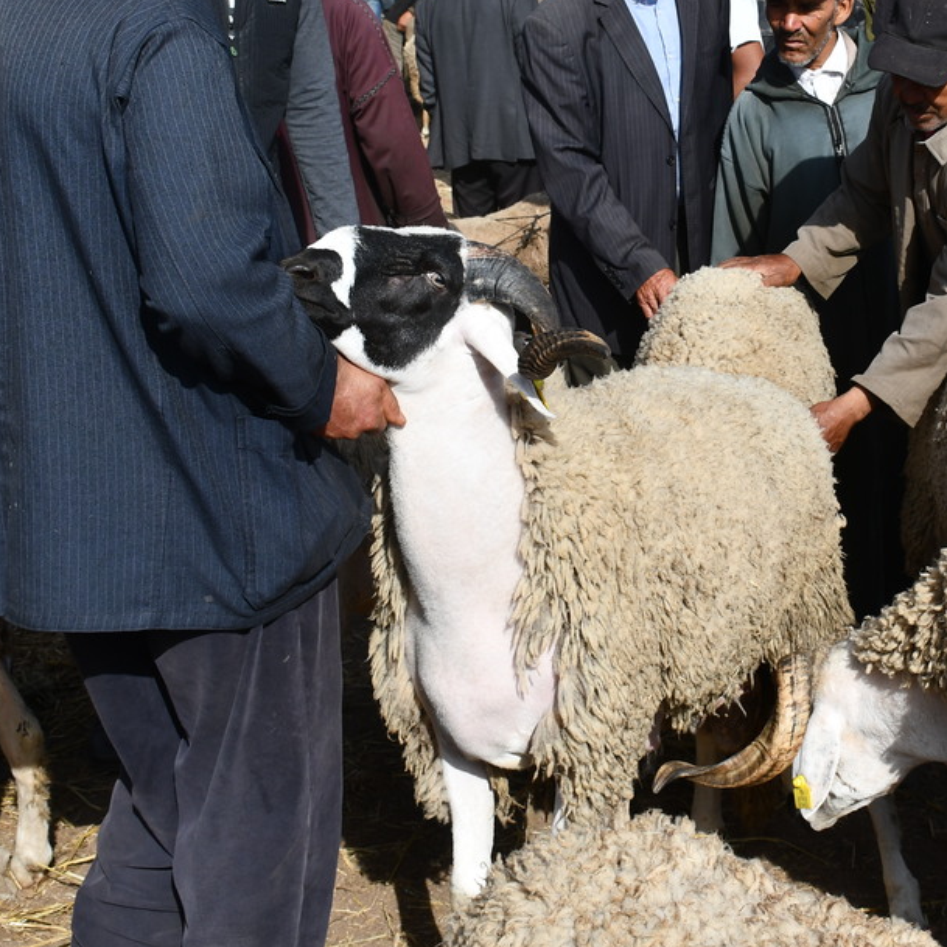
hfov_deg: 25.8
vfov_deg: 25.9
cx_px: 698
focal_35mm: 66
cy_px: 267
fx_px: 2043
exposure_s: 1/320
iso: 100
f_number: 9
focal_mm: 23
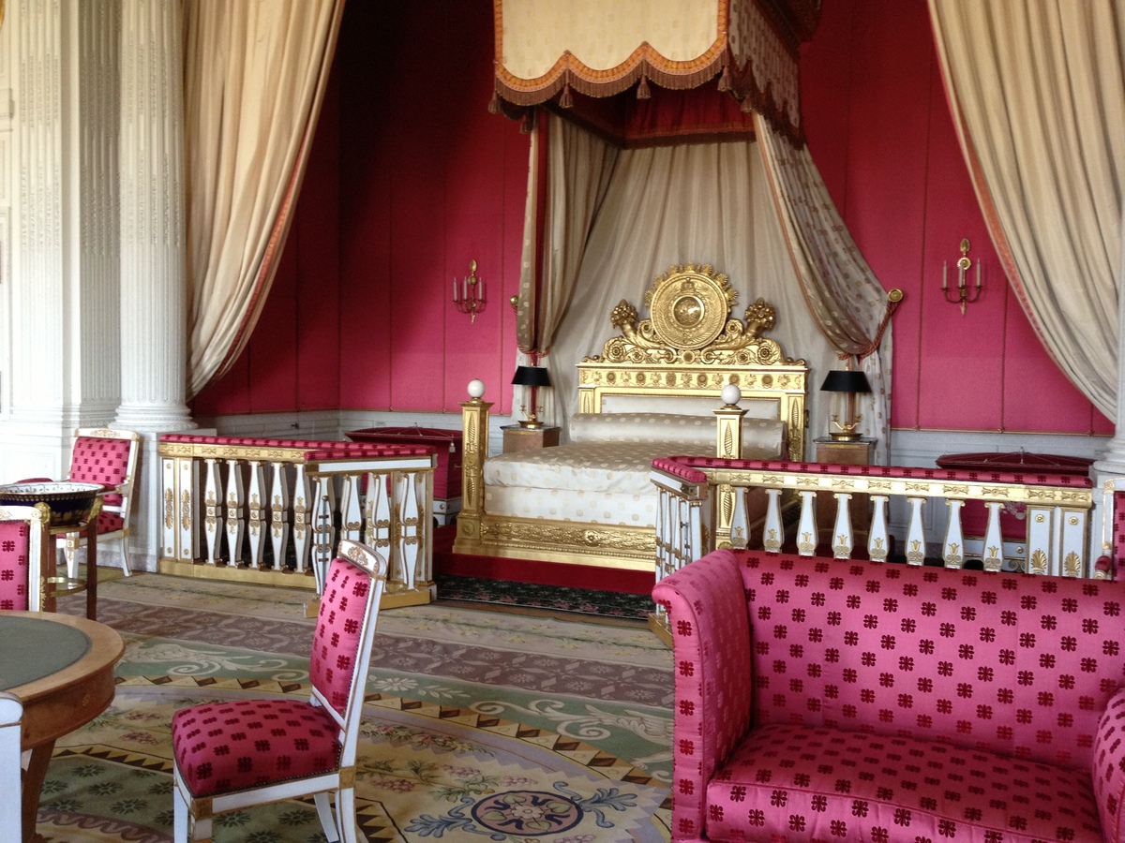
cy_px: 422
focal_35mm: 35
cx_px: 562
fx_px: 1137
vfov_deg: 40.7
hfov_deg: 52.6
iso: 125
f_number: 2.4
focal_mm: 4.28
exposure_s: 1/20
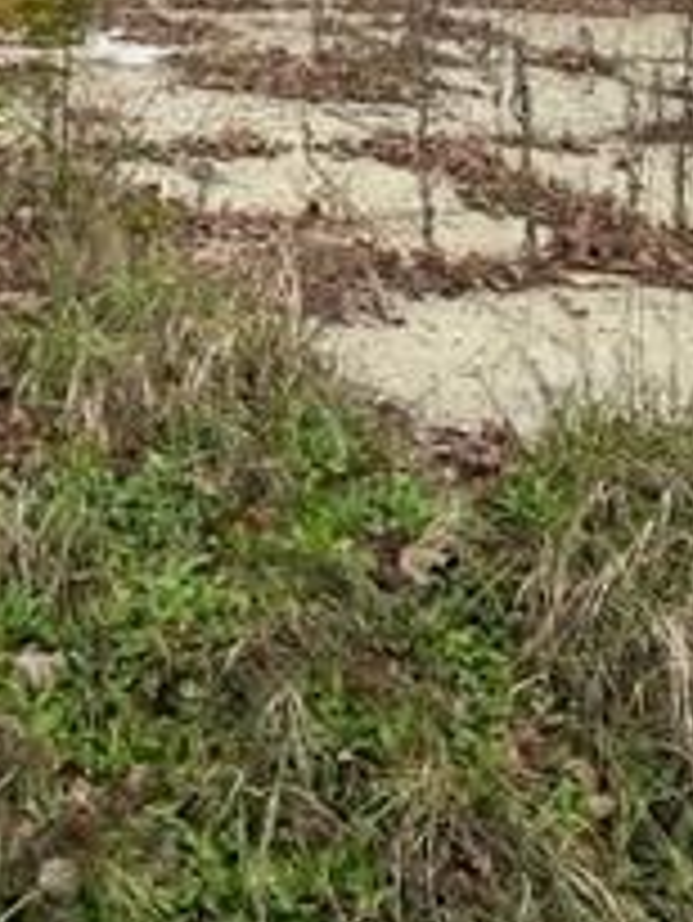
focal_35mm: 75
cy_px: -387
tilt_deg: +2.0
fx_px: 2000
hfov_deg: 19.6
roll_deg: -1.2
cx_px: 198
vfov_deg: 22.3
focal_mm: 6.86
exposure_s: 1/1040
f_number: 1.78
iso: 80
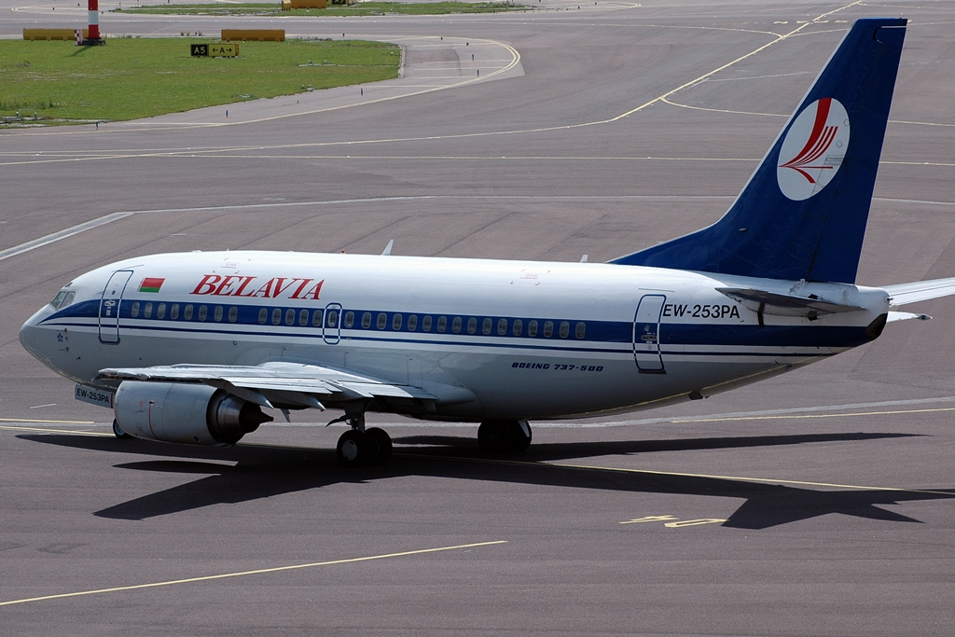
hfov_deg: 9.5
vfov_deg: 6.3
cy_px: 318
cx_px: 478
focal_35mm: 218
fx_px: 5770
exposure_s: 1/1000
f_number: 8
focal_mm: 145
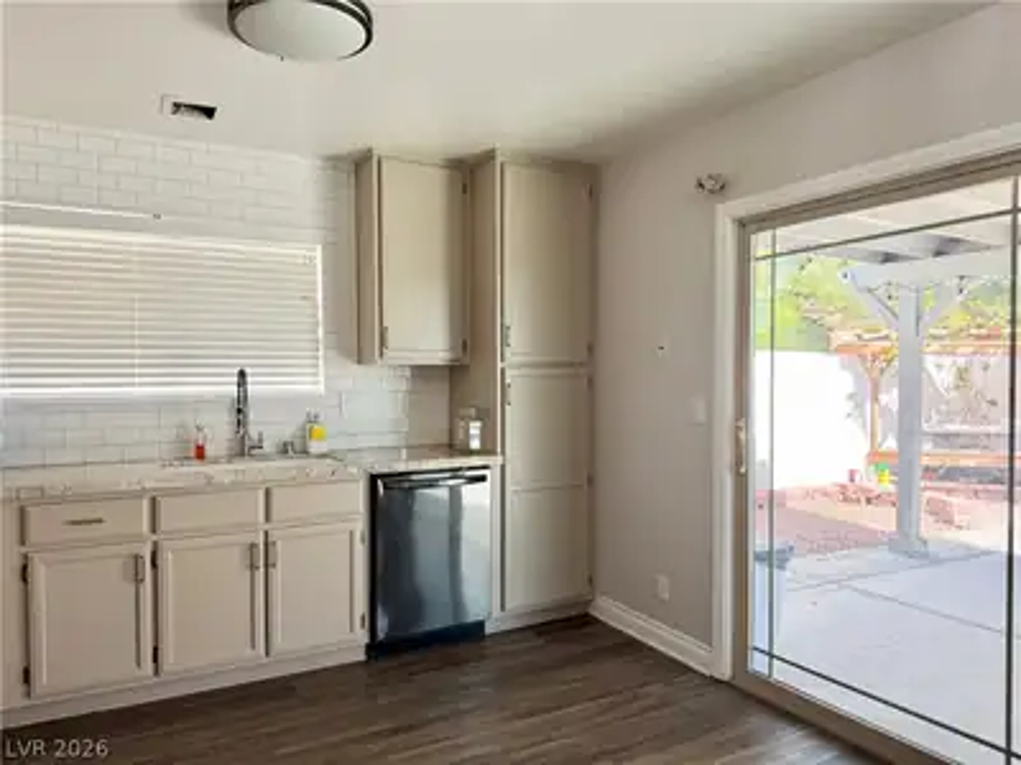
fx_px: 708
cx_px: 510
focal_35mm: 24
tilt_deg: -1.5
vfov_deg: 56.8
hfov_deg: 71.6
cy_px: 382
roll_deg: -1.1
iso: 80
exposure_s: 1/207
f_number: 1.78
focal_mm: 6.76
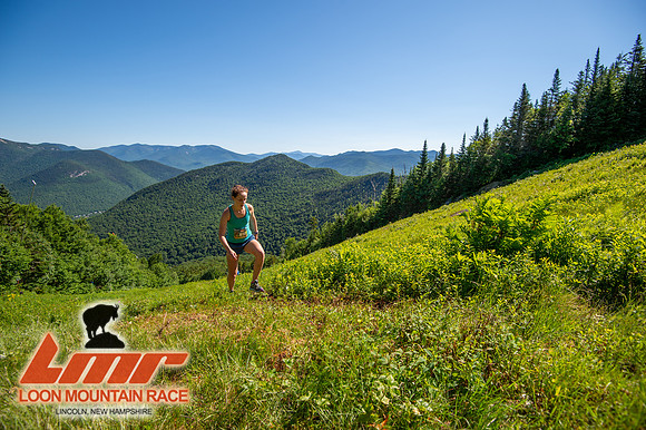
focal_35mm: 16
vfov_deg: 73.7
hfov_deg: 96.8
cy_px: 215
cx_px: 323
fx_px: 287
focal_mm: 16
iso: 100
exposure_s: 1/640
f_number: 5
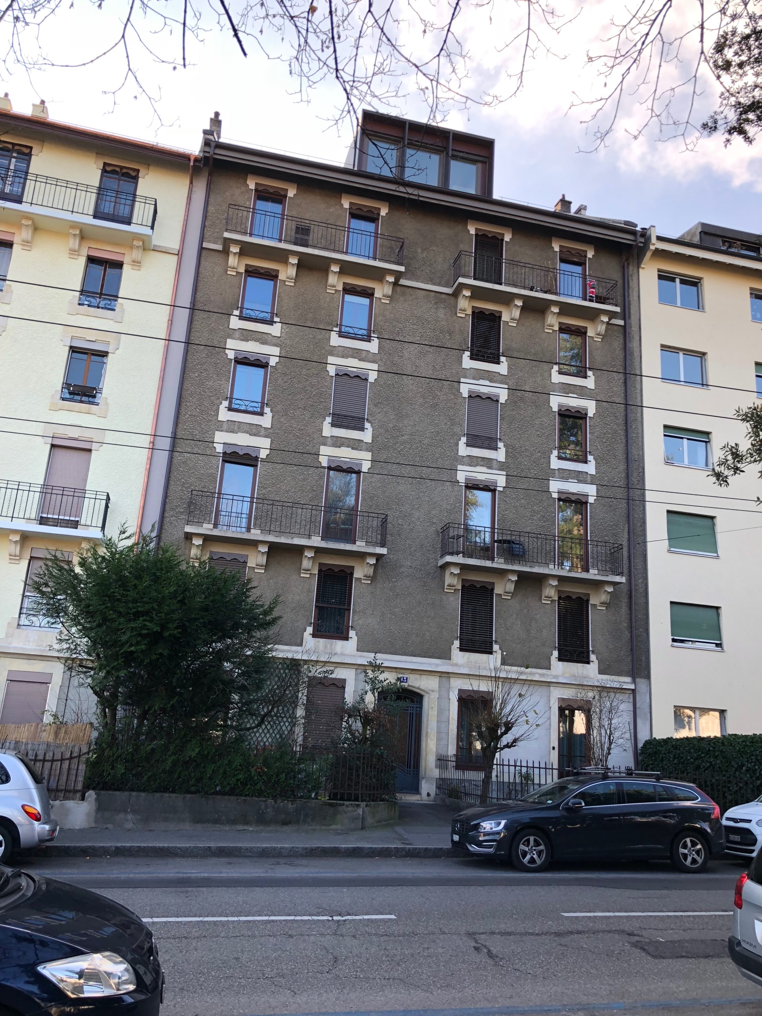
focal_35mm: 28
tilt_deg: +16.7
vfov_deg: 63.4
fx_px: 822
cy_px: 508
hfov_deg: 49.7
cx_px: 381
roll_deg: -2.7
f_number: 1.8
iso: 20
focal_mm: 4
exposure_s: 1/209
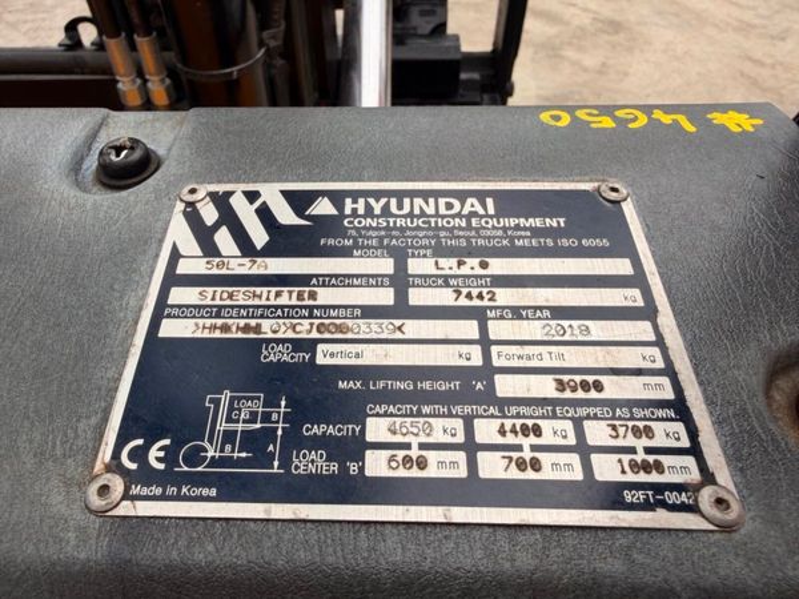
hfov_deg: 71.6
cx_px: 400
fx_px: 554
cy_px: 300
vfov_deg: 56.8
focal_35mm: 24
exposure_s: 1/777
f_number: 2.2
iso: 25
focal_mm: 2.22
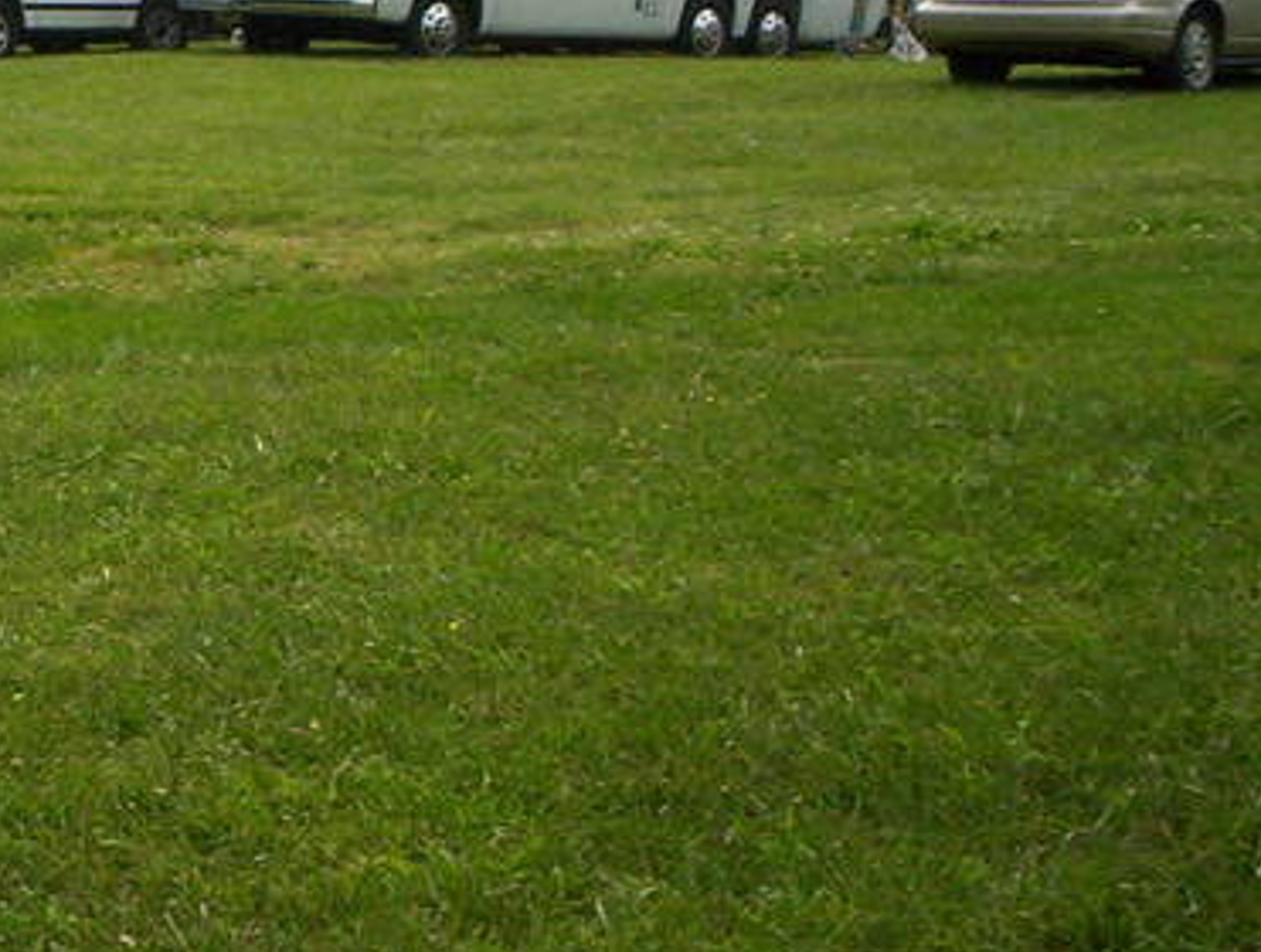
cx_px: -109
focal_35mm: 83
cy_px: 162
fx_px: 3030
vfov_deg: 17.7
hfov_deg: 22.3
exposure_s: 1/839
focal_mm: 4.99
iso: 100
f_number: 4.5
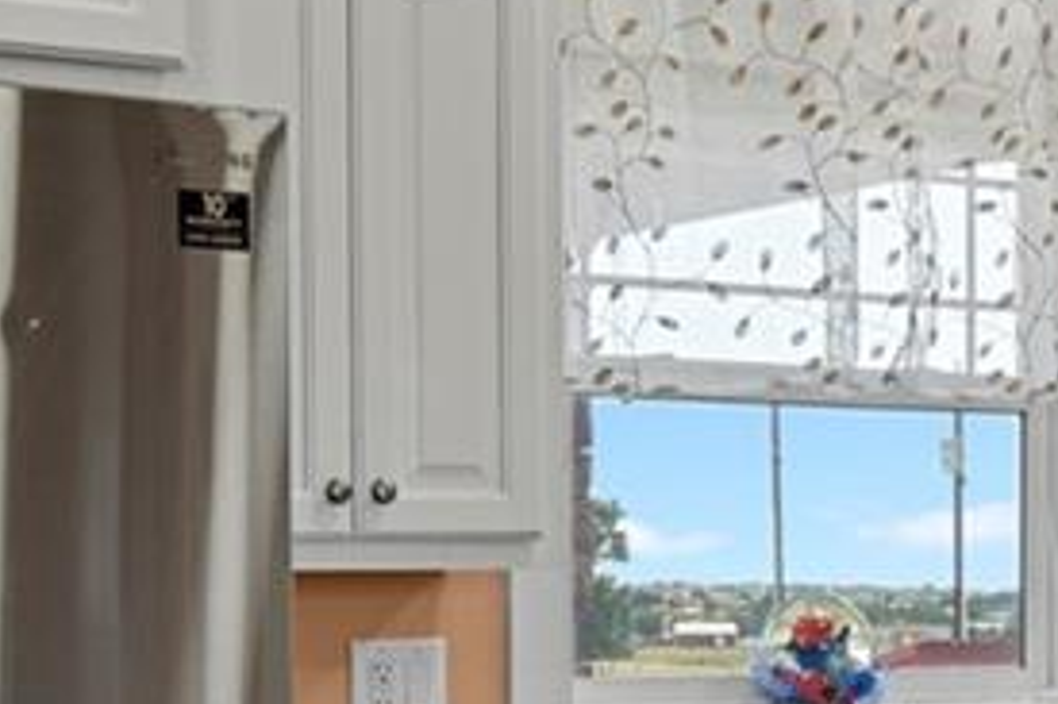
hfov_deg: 19.9
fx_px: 2908
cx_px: 1104
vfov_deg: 13.7
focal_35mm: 99
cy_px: 642
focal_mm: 17
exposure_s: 1/20
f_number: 8
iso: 2000
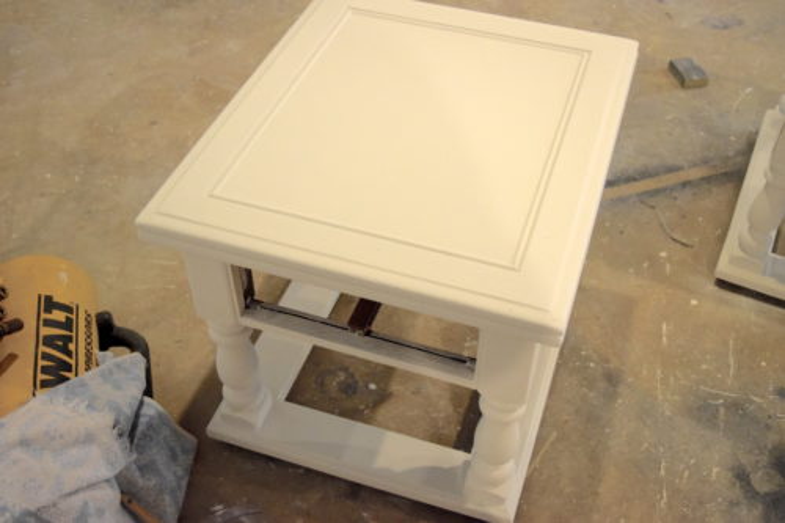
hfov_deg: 47.9
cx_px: 392
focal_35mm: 40
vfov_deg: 33.0
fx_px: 883
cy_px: 262
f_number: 4
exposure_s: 1/80
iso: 3200
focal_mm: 27
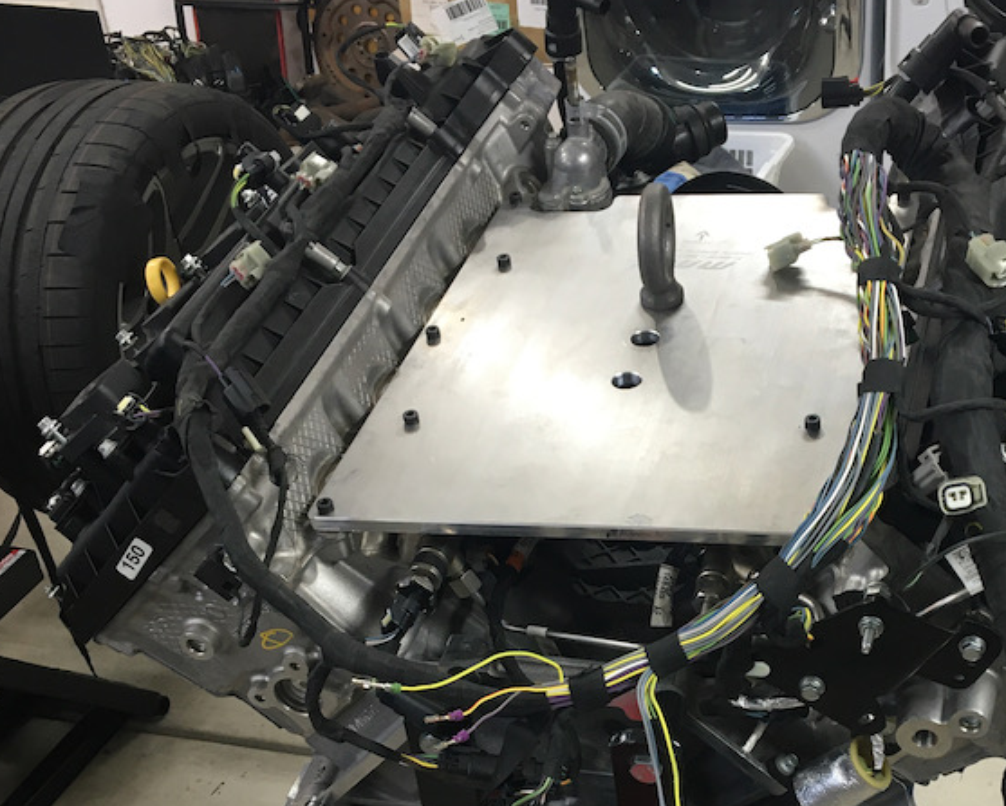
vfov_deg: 28.6
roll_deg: +2.9
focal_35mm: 52
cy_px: 627
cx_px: 654
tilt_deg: -36.0
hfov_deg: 35.7
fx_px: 1549
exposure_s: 1/30
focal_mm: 4.15
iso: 64
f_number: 2.2
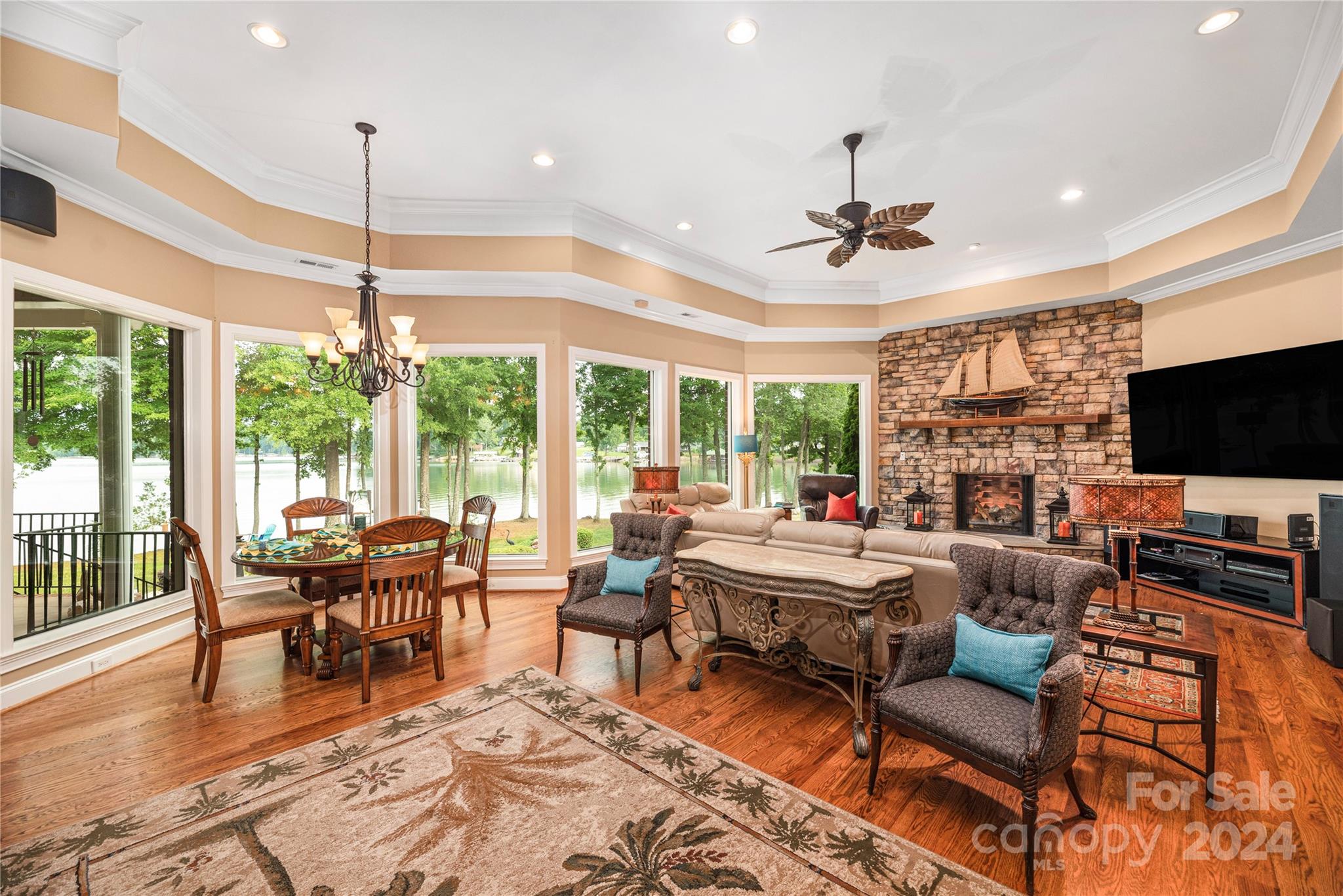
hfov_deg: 104.2
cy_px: 448
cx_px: 672
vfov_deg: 81.2
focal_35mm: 14
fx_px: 522
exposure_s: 1/20
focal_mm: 14
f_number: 6.3
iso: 320
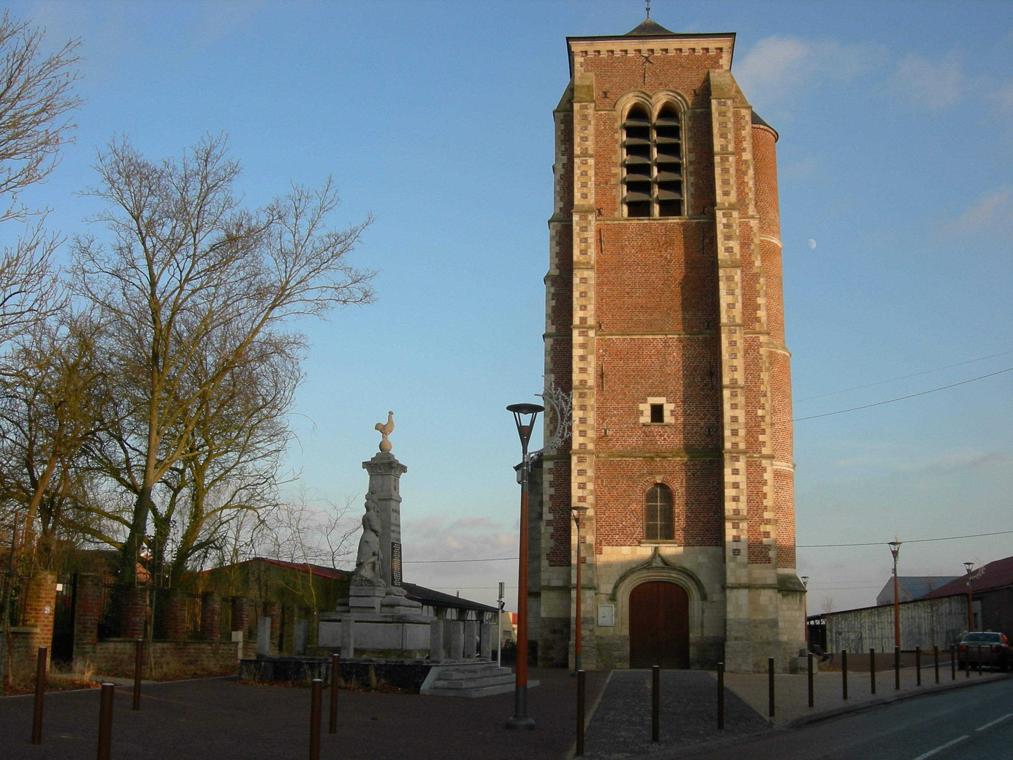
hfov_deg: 51.4
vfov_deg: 39.7
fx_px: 1054
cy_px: 380
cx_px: 506
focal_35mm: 36
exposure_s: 1/170
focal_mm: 7.5
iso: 64
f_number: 6
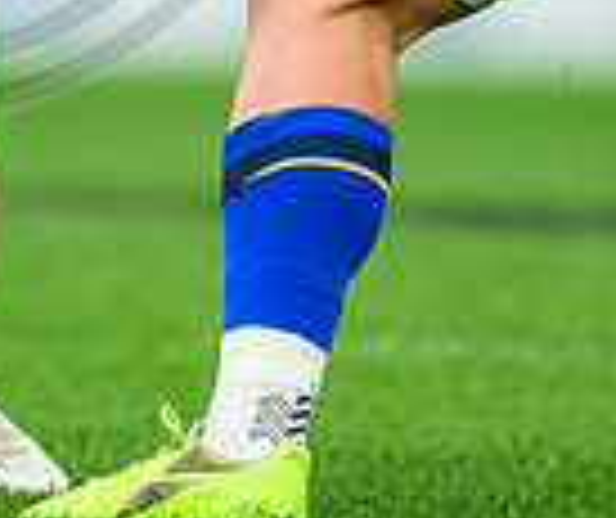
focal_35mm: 3184
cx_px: -157
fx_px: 59181
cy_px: -385
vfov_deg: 0.5
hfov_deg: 0.6
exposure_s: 1/1600
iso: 3200
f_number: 4
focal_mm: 560
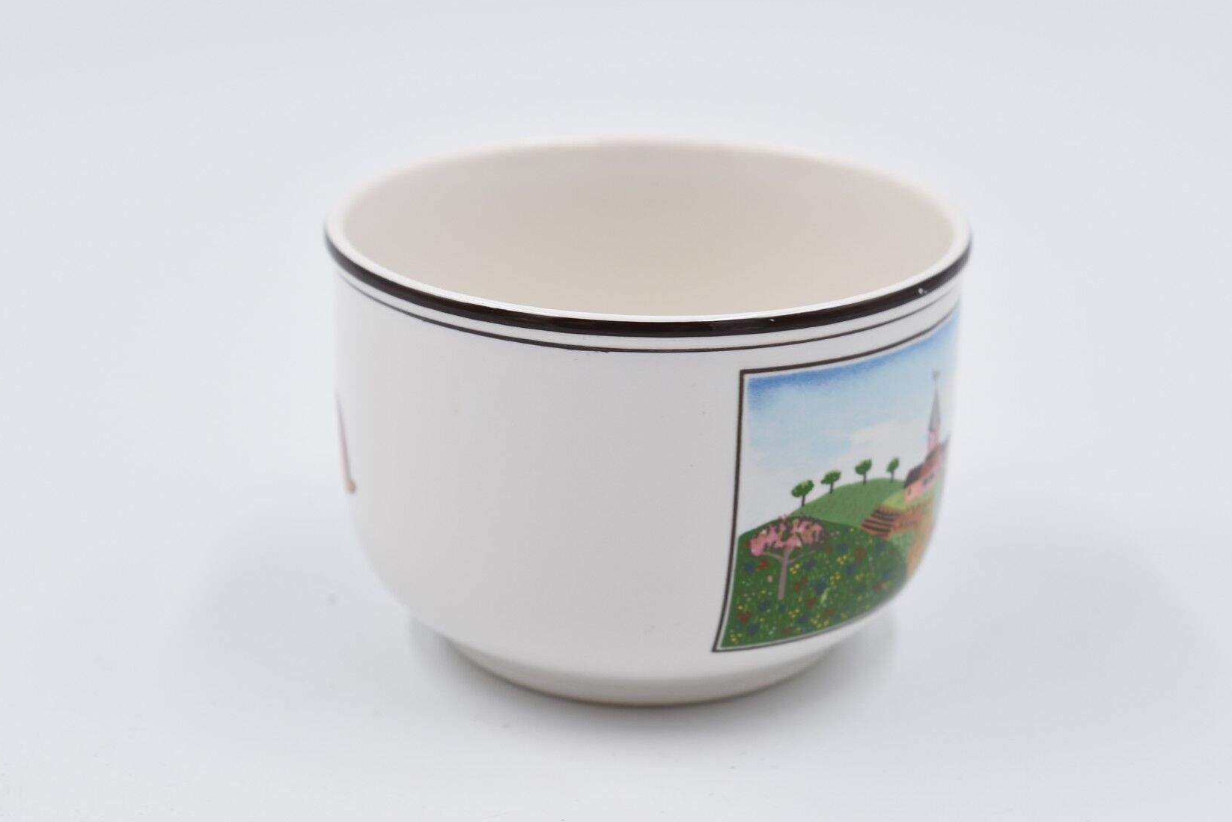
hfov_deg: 24.8
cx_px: 605
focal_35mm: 82
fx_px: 2807
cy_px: 421
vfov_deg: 16.7
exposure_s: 1/160
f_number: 5.6
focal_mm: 50
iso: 200
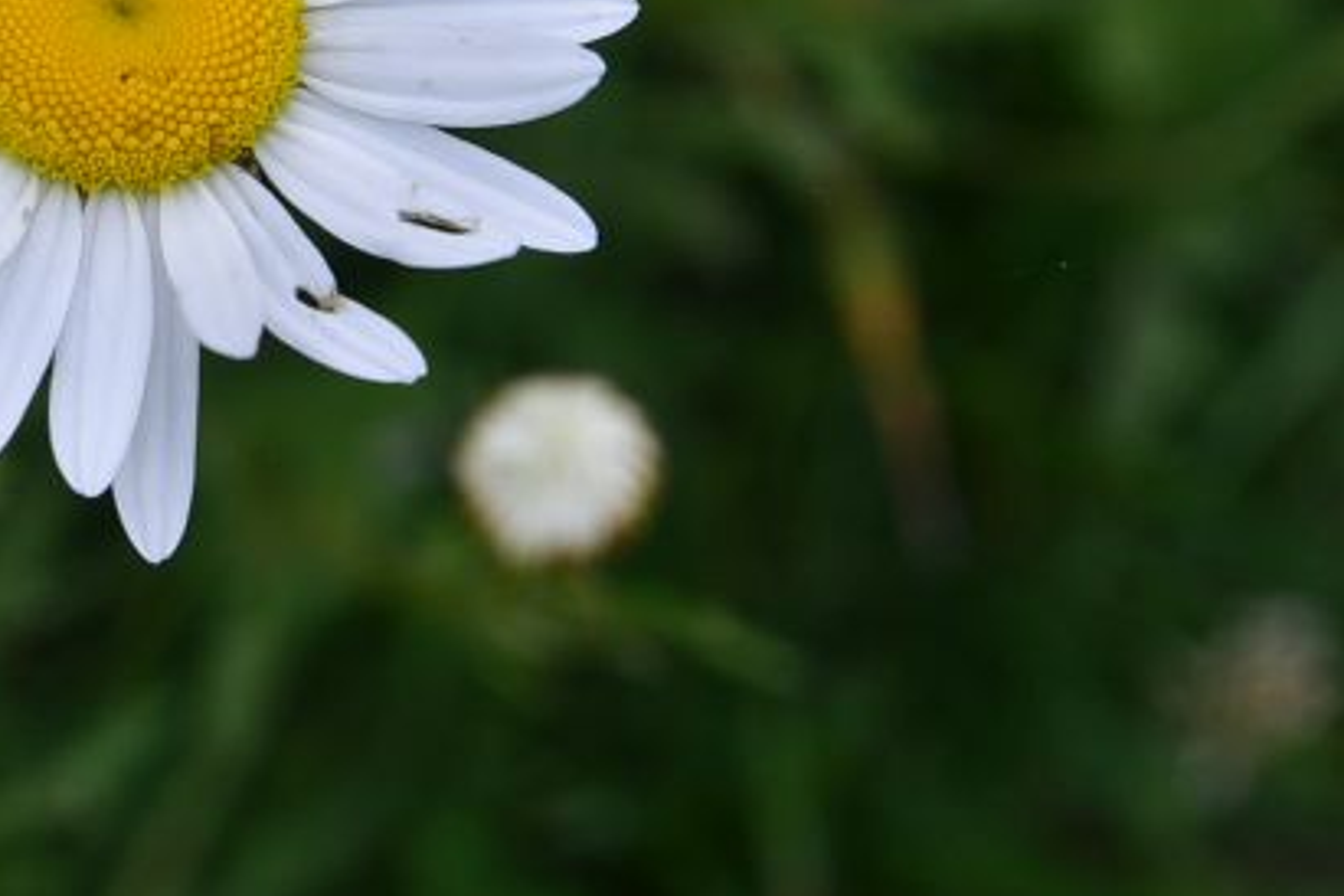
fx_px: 5898
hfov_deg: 12.8
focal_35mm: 158
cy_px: 80
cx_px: -131
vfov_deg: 8.7
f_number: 9
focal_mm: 50
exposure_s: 1/125
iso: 250
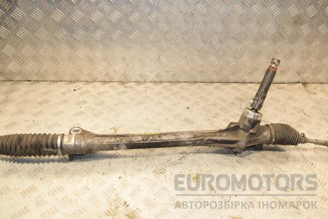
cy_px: 110
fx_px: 328
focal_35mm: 36
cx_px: 164
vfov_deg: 36.9
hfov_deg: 53.1
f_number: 7.1
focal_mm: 24
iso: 800
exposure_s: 1/200
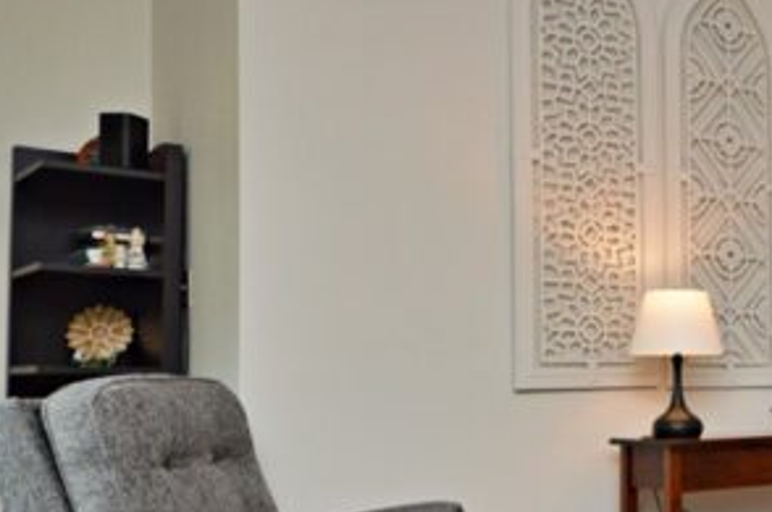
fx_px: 1049
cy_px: 374
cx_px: 909
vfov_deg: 27.1
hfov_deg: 33.5
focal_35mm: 49
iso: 720
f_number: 4.5
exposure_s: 1/60
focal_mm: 12
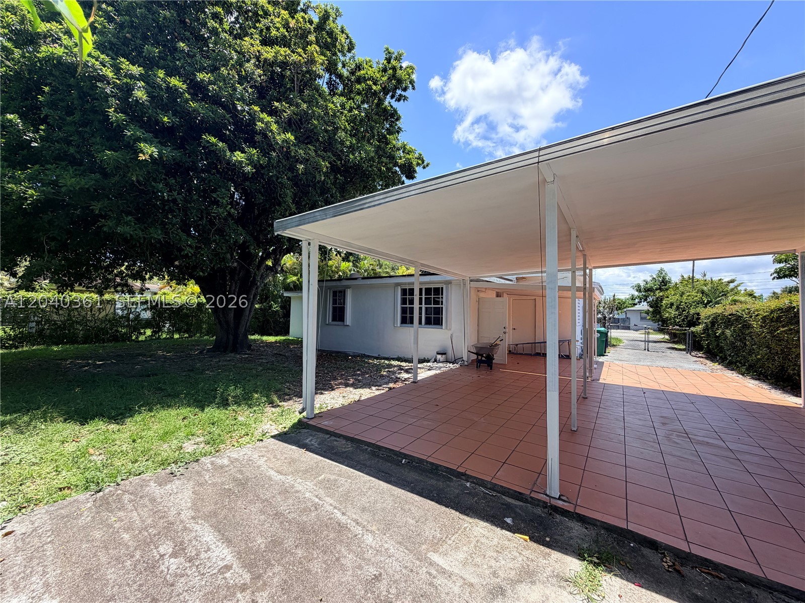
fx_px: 326
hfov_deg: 102.1
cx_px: 402
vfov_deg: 85.7
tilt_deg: +1.6
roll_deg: -1.0
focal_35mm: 14
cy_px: 302
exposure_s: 1/679
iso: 40
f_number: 2.2
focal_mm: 2.22
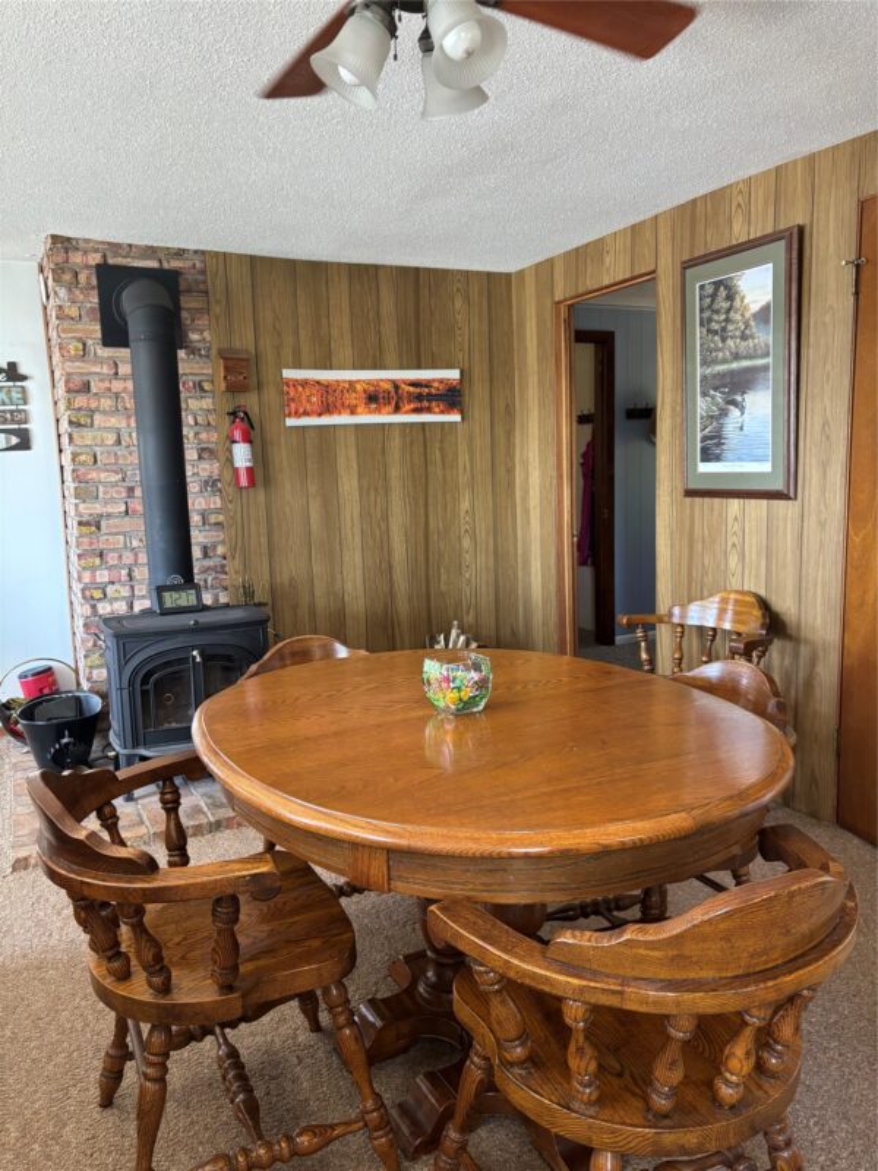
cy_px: 586
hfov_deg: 53.1
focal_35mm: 26
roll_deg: +1.0
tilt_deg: -8.0
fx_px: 879
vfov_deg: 67.3
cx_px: 439
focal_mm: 5.96
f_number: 1.6
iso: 250
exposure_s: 1/60
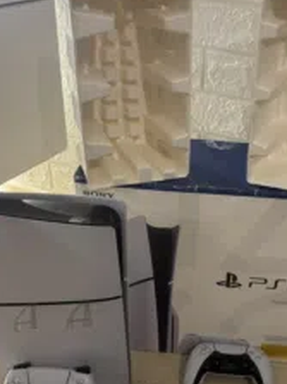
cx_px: 196
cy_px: 277
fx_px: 476
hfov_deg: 33.2
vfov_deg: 42.8
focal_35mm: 43
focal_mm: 6.76
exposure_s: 1/50
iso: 400
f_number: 1.78
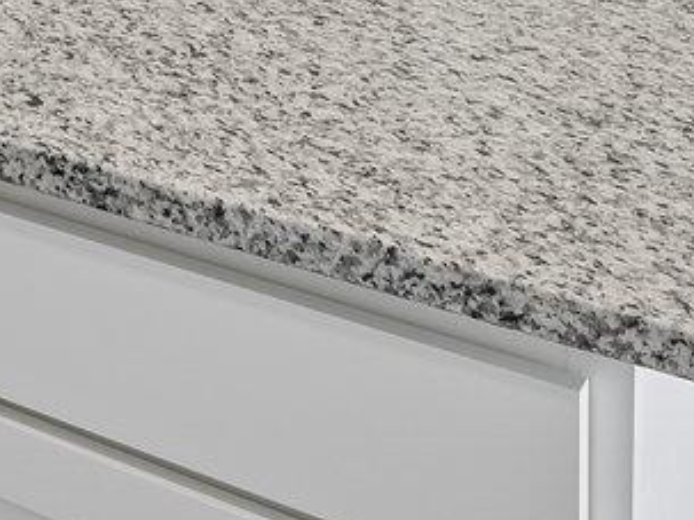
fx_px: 1824
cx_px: -277
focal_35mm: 91
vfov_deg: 13.1
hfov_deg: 19.4
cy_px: -638
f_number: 9
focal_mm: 14
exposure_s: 1/13
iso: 200
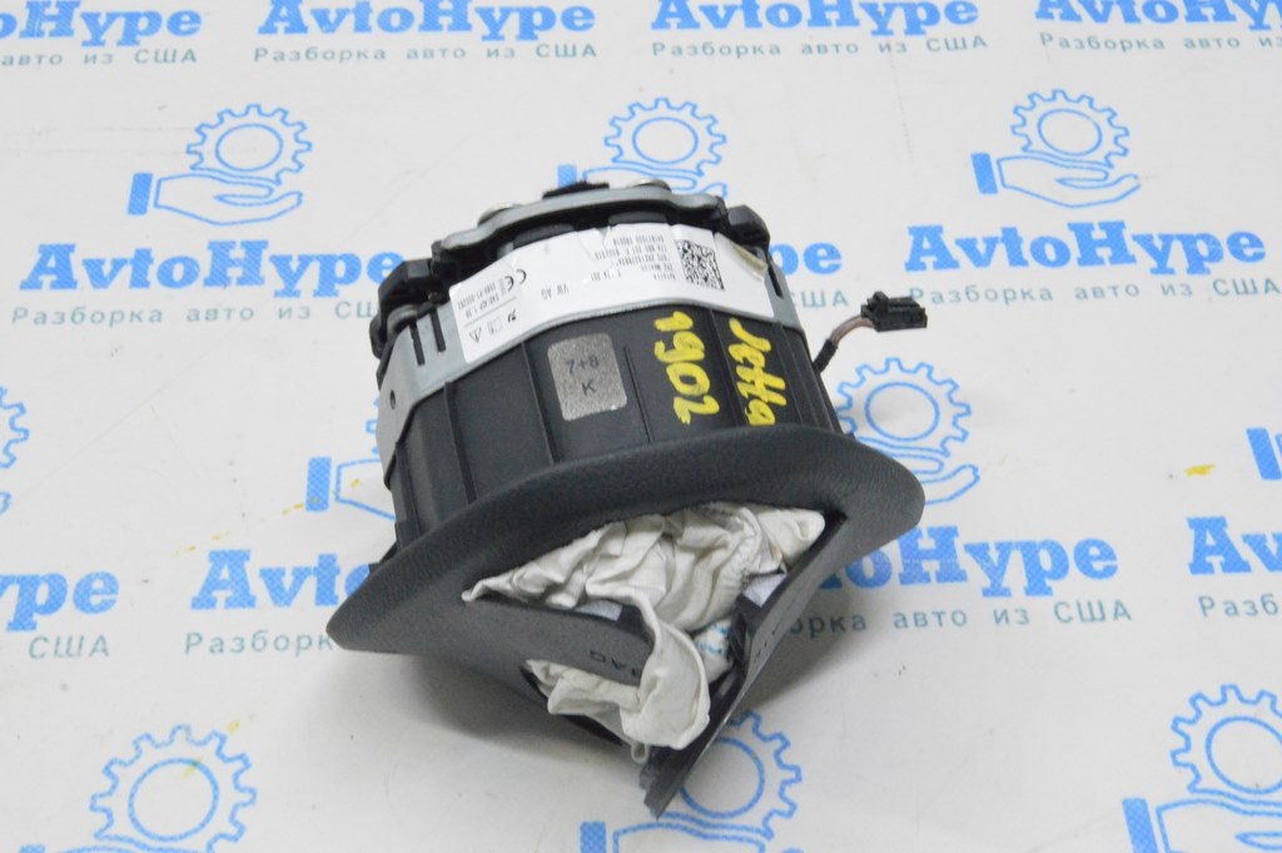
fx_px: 1655
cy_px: 426
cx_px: 641
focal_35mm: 46
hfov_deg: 42.4
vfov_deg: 28.9
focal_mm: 31
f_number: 20
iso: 6400
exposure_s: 1/20
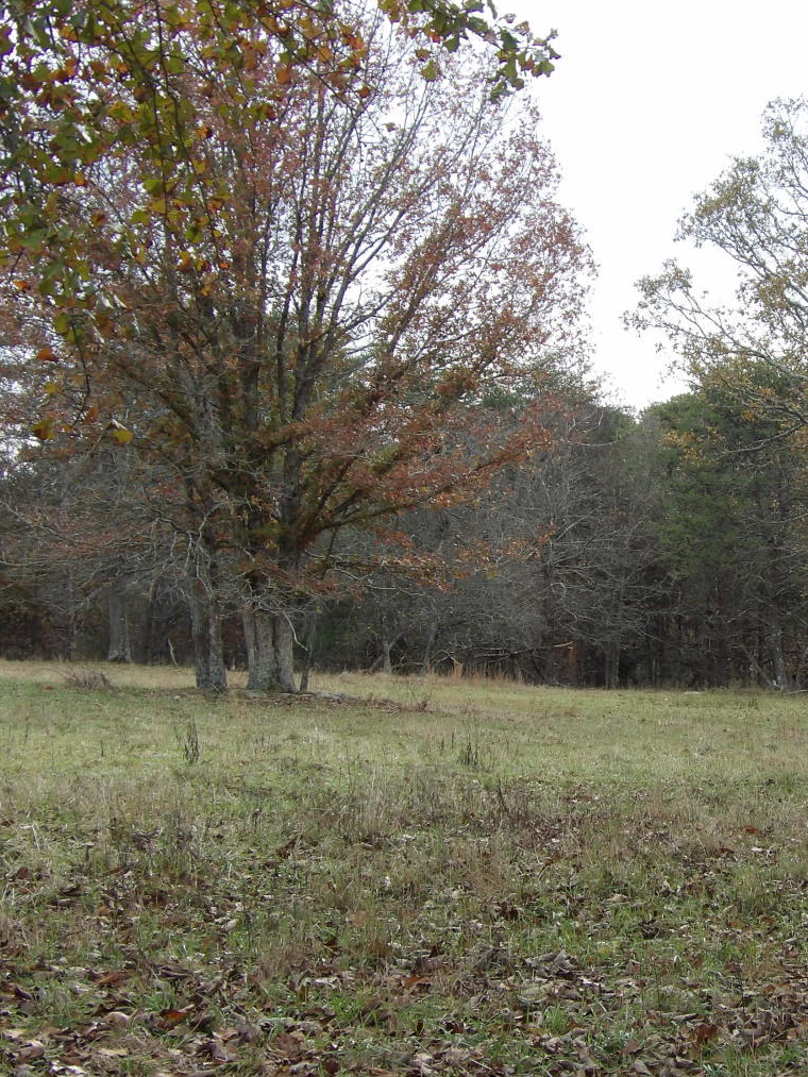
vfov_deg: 20.2
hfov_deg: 15.1
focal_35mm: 97
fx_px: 3018
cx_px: 716
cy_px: 539
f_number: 4.1
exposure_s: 1/165
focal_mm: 13
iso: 100
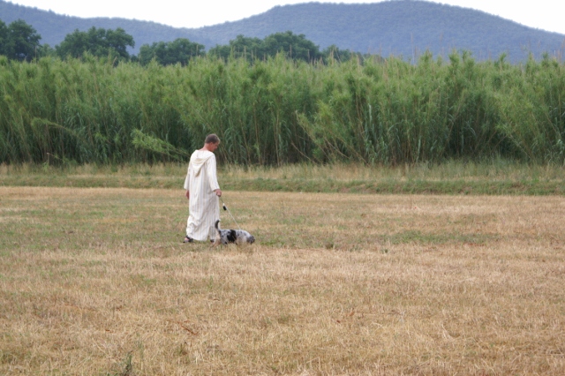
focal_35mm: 105
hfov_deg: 19.5
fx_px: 1647
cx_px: 282
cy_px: 188
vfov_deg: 13.0
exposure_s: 1/160
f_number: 5.6
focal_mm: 70
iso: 125
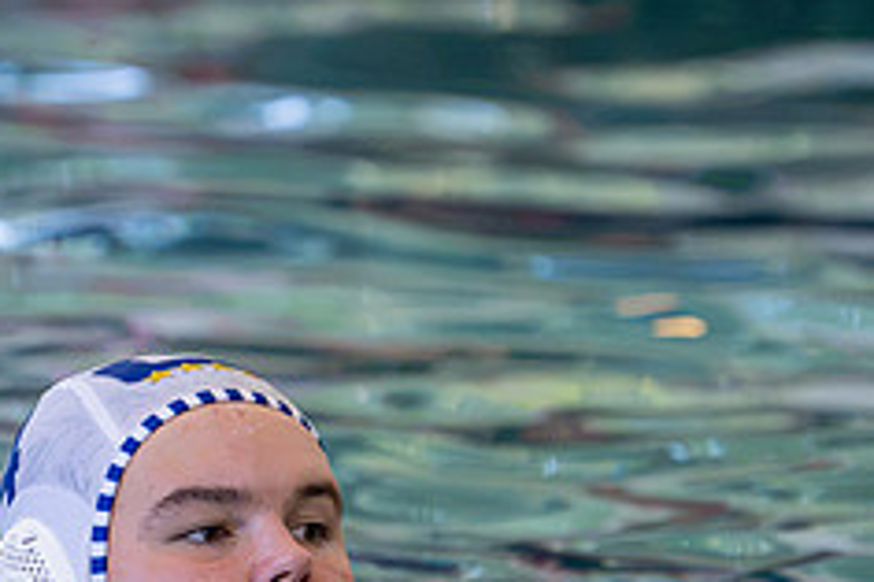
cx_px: 146
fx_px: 24260
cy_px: 318
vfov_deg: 1.4
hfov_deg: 2.1
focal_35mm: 1000
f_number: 4
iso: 10000
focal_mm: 270
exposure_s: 1/1000
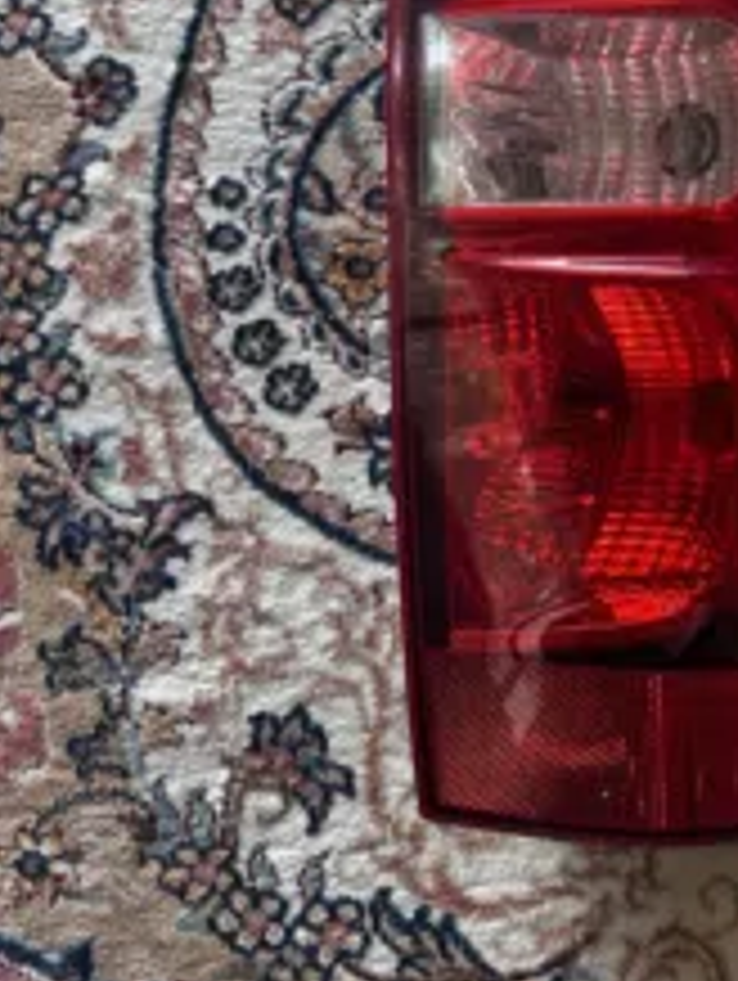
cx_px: 670
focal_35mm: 44
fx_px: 1248
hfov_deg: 31.3
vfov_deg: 41.8
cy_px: 261
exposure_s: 1/89
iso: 250
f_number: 1.78
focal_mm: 6.86
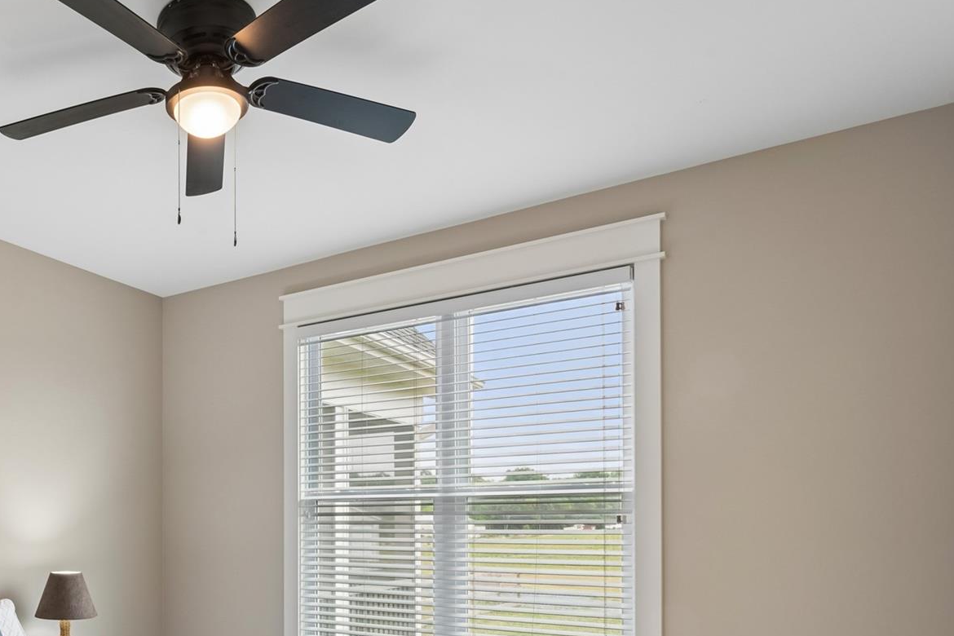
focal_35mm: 28
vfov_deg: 43.7
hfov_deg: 60.3
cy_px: 520
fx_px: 747
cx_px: 201
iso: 400
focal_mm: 16.1
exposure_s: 1/5
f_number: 13
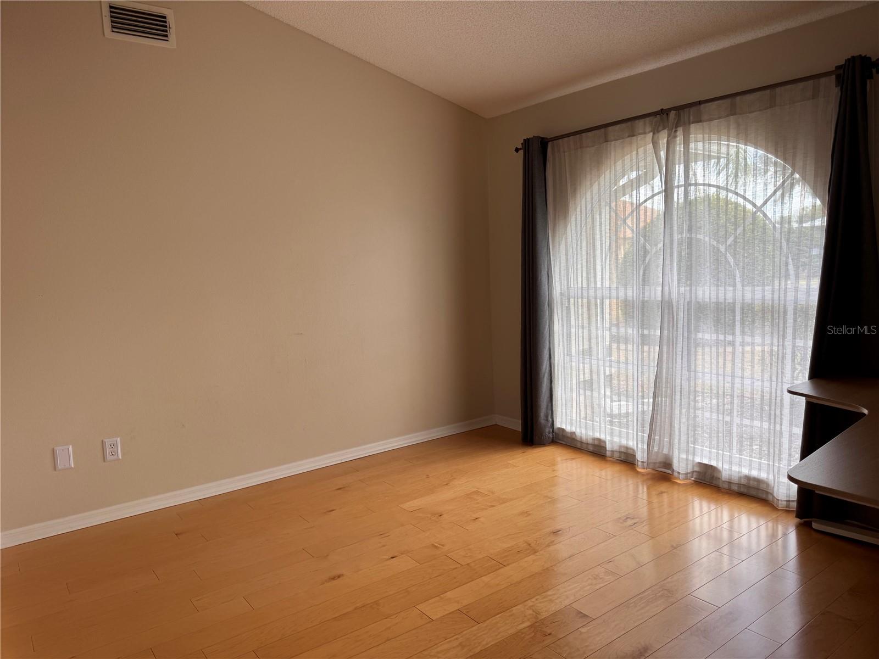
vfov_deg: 56.8
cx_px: 440
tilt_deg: -5.9
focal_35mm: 24
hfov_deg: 71.6
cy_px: 330
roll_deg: +1.2
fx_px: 609
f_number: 1.78
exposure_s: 1/166
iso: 64
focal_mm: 6.76
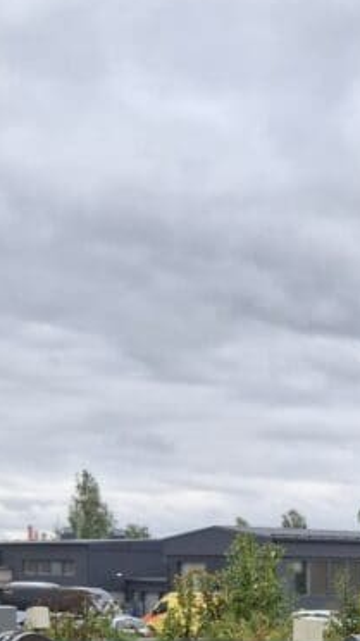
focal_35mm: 75
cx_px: 601
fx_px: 1274
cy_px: 748
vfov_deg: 25.6
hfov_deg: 14.5
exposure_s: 1/428
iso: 32
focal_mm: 4.69
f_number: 1.8
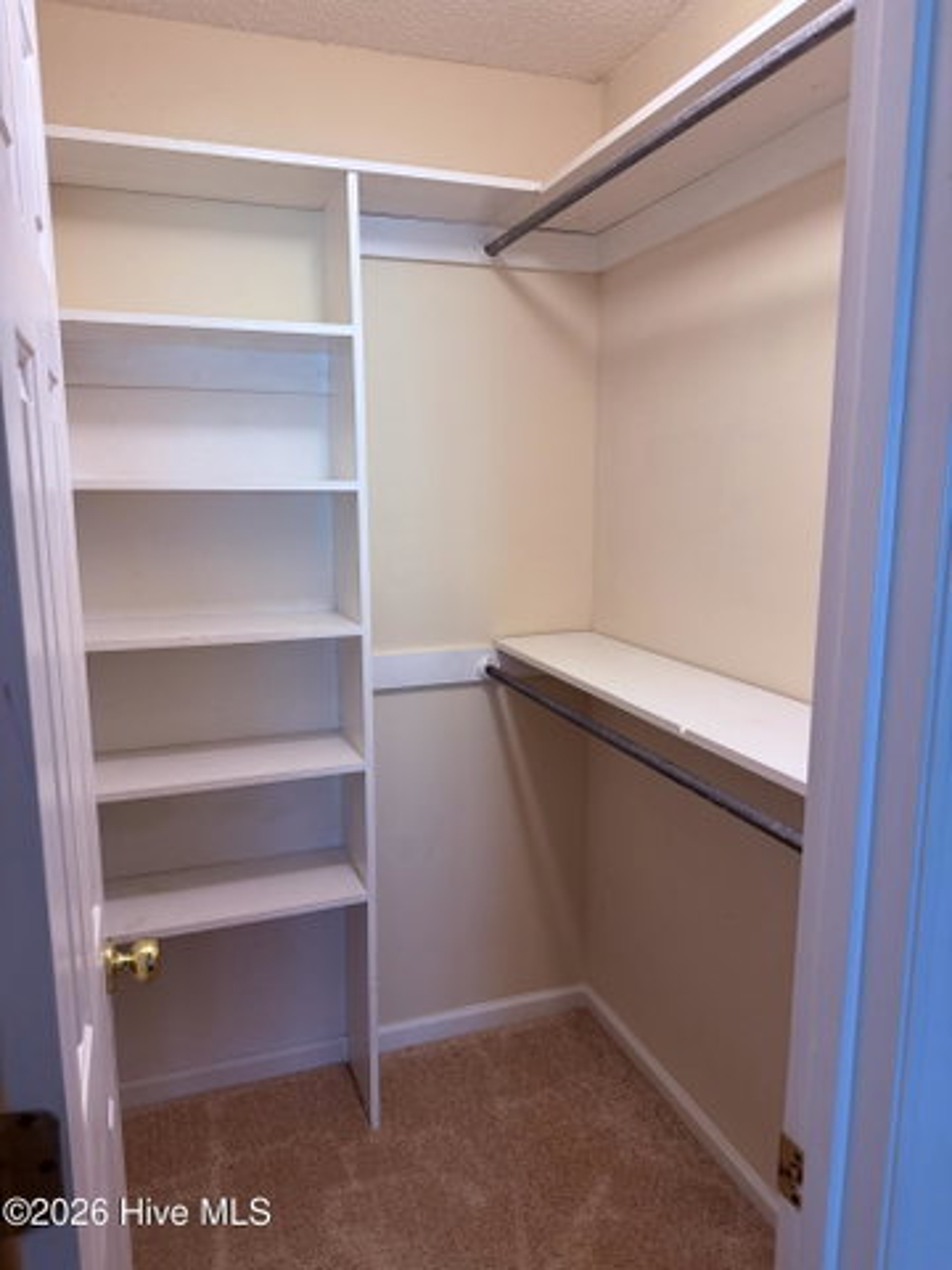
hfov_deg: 56.8
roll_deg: -1.1
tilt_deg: -9.9
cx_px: 476
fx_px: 880
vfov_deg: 71.6
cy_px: 635
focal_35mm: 24
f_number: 1.78
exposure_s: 1/60
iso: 200
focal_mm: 6.76
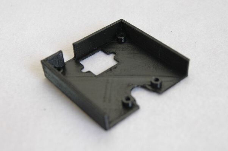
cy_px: 76
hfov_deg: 45.0
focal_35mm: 44
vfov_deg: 30.8
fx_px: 275
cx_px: 114
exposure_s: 1/60
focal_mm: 29
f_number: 4
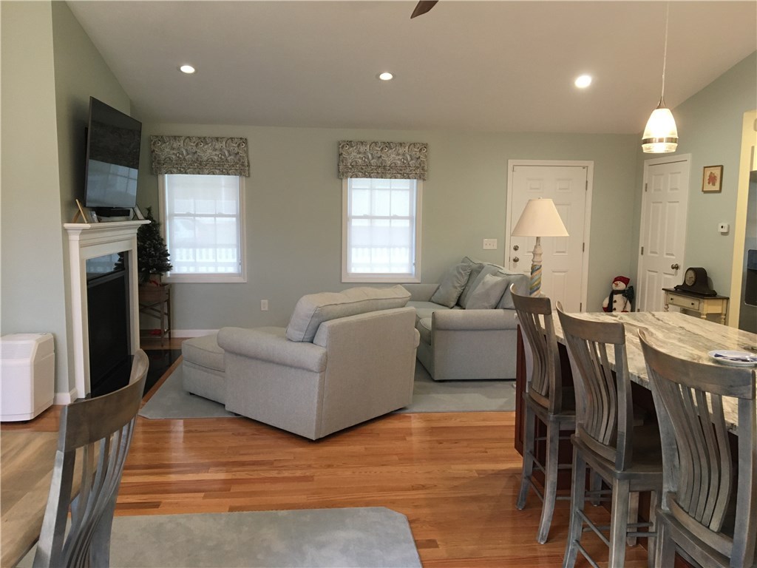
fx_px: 634
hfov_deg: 61.7
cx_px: 378
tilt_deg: -5.4
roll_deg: -0.2
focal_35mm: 29
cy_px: 284
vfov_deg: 48.2
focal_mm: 4.15
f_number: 2.2
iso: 125
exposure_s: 1/30
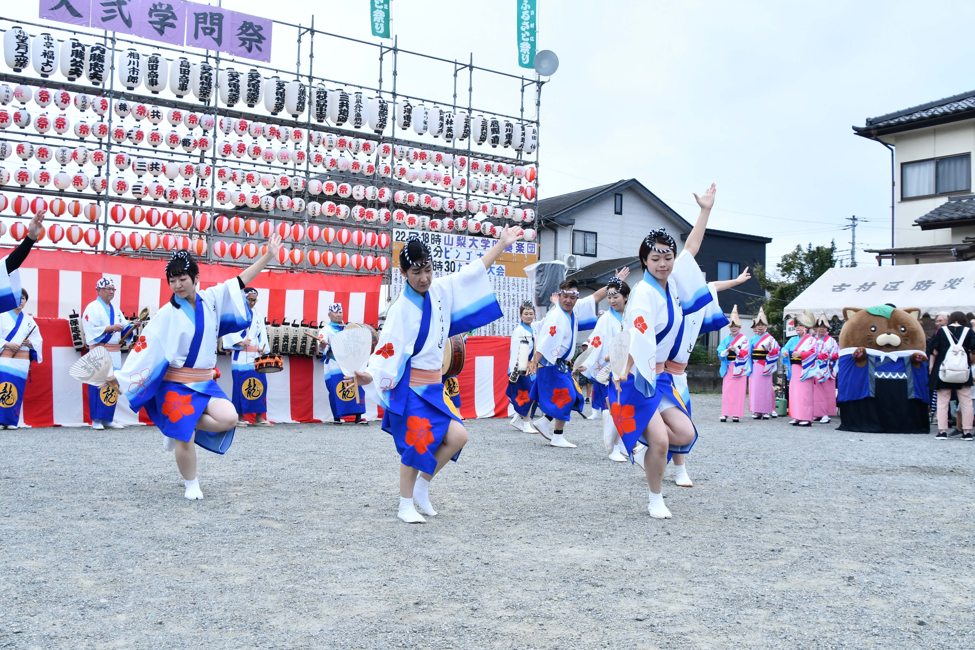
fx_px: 894
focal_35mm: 33
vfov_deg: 40.0
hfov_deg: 57.2
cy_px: 325
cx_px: 488
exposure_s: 1/320
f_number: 7.1
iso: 320
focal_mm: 22
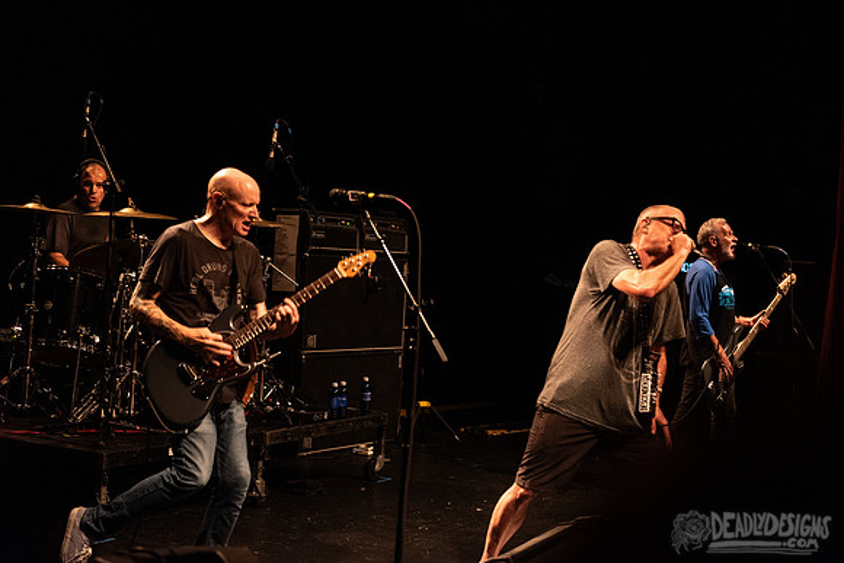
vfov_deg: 23.5
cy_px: 251
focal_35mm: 58
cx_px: 463
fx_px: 1353
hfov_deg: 34.6
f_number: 3.2
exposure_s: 1/125
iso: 3200
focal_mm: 52
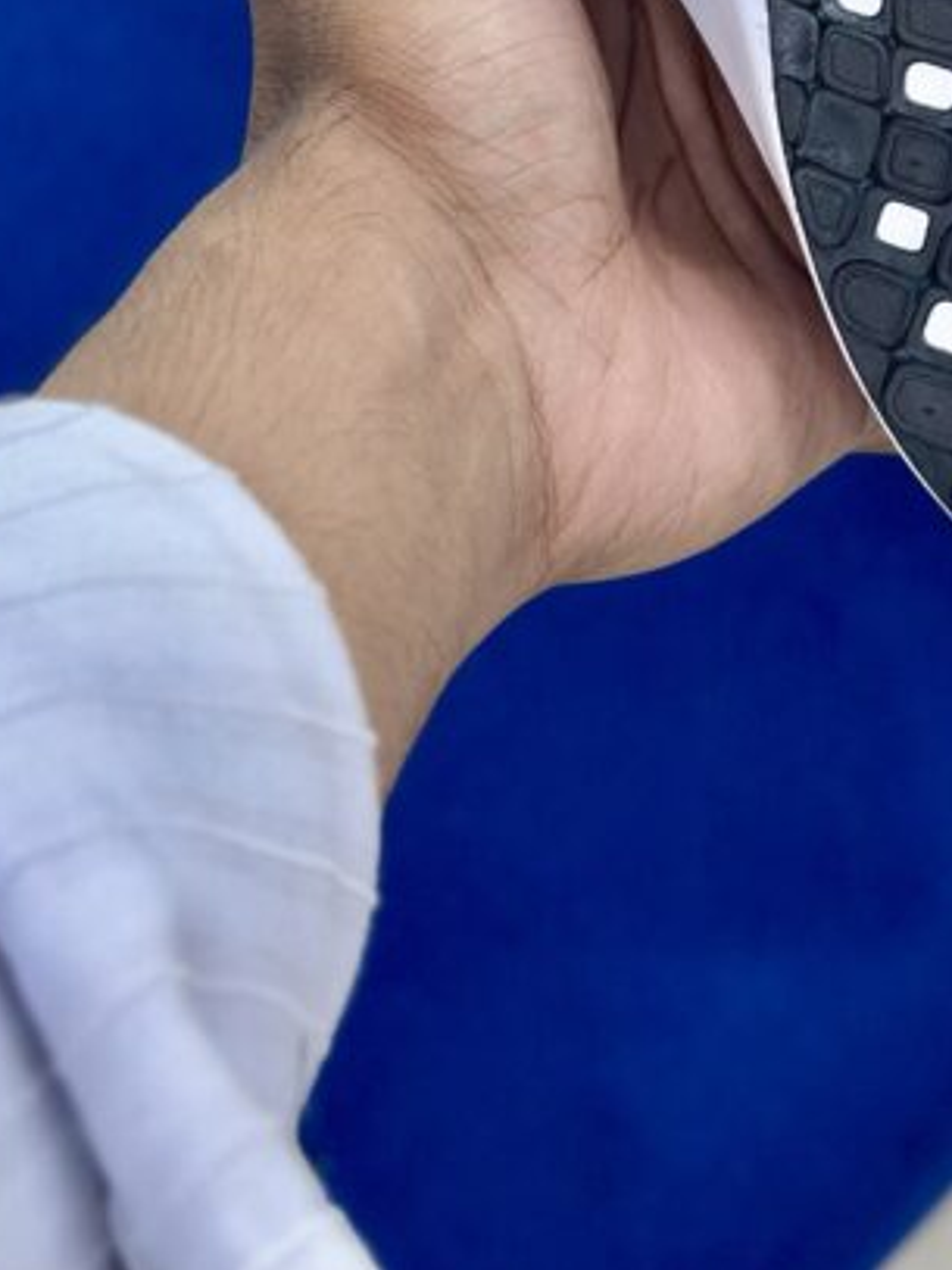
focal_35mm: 110
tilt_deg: -58.9
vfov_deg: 17.2
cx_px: 899
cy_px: -179
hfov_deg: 13.3
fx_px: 4036
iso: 80
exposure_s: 1/100
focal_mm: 6.86
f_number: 1.78
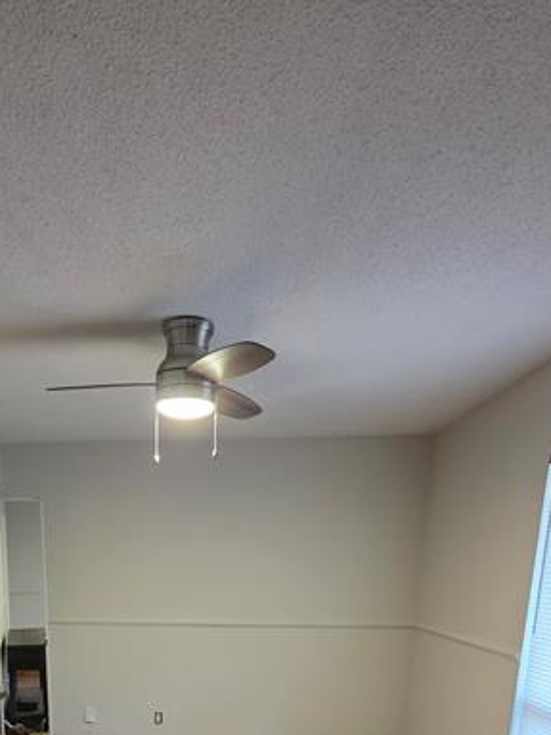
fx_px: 552
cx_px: 147
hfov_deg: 51.1
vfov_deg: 55.3
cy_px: 701
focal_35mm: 26
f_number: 1.9
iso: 500
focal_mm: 2.2
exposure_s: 1/60
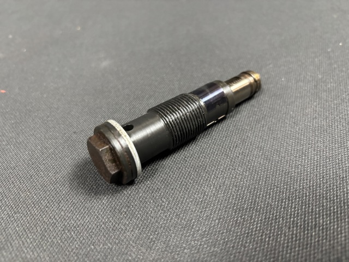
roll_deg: +3.9
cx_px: 174
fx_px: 262
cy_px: 131
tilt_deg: -43.0
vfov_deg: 53.1
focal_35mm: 26
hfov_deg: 67.3
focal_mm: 5.96
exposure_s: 1/50
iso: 500
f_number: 1.6
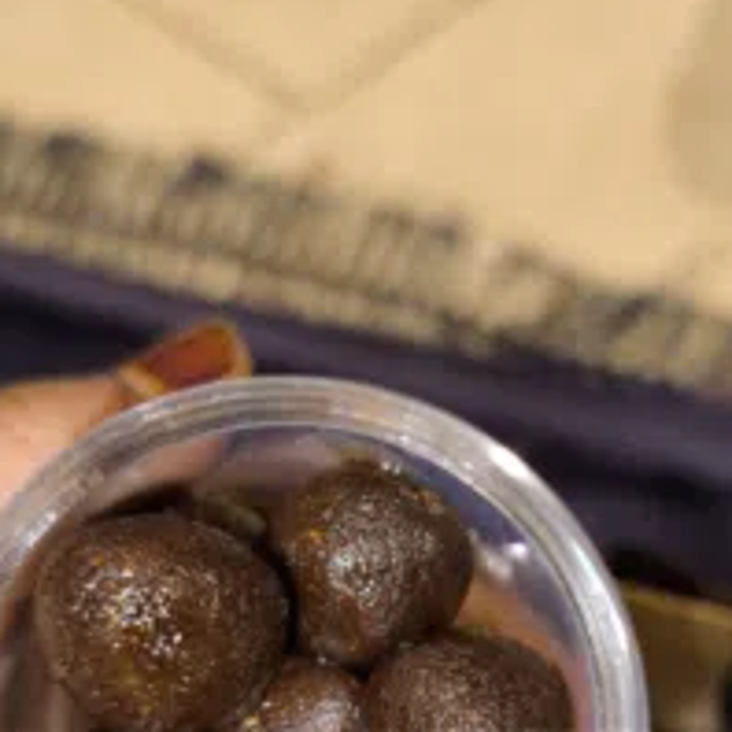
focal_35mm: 41
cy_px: 595
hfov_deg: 40.9
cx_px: 392
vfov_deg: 39.2
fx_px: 981
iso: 640
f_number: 1.6
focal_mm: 6.57
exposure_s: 1/50
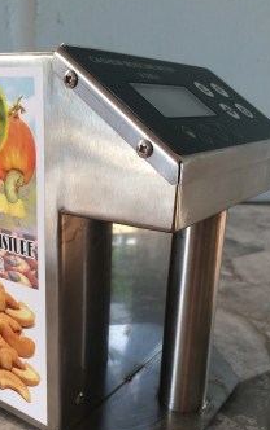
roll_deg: +1.2
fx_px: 435
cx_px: 99
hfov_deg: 34.3
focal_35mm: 37
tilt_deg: -20.1
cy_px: 250
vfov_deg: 52.5
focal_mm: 4.15
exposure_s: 1/100
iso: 64
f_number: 2.2
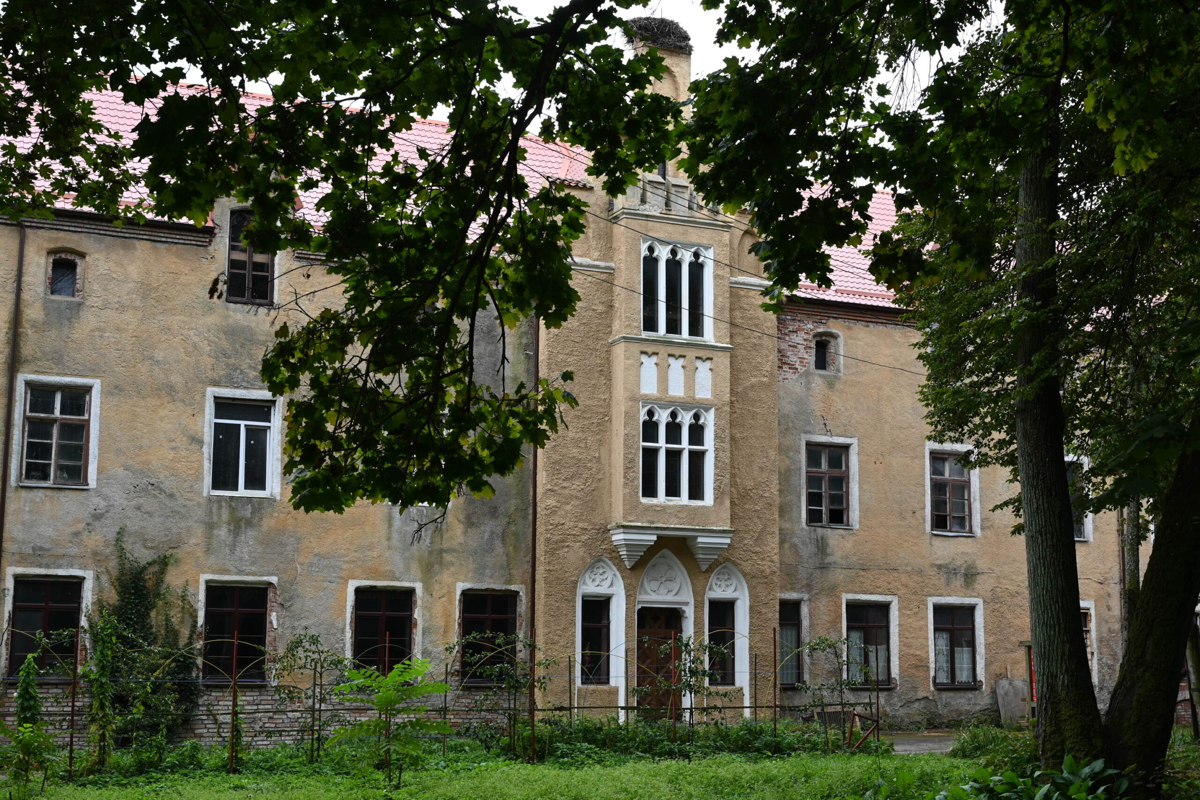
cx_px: 600
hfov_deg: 41.9
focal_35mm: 47
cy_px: 400
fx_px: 1567
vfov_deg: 28.7
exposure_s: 1/160
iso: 400
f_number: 7.1
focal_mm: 47
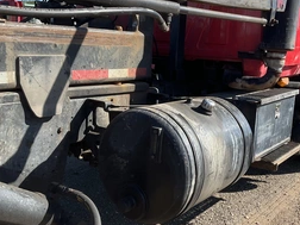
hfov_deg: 41.0
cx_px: 185
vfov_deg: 31.4
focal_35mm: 46
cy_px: 135
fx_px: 399
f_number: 1.8
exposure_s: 1/804
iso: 25
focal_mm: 3
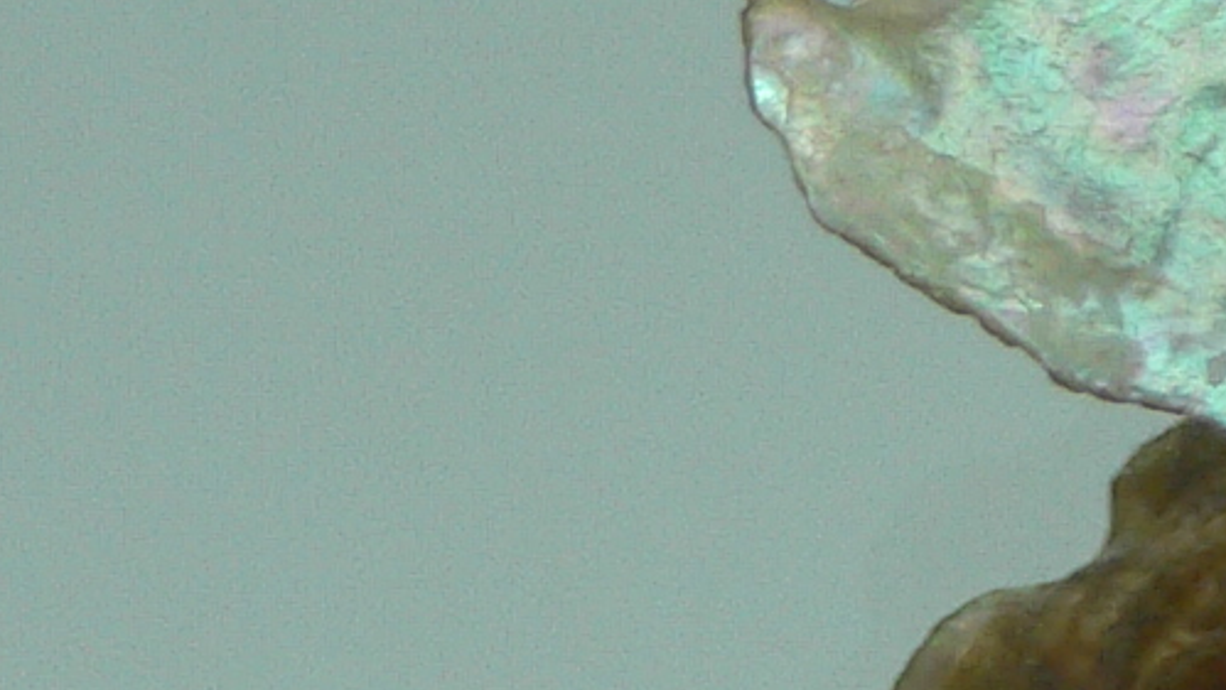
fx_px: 5008
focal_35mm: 154
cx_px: 2052
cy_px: -61
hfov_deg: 12.9
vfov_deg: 7.8
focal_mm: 4.6
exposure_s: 1/60
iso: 80
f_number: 2.8
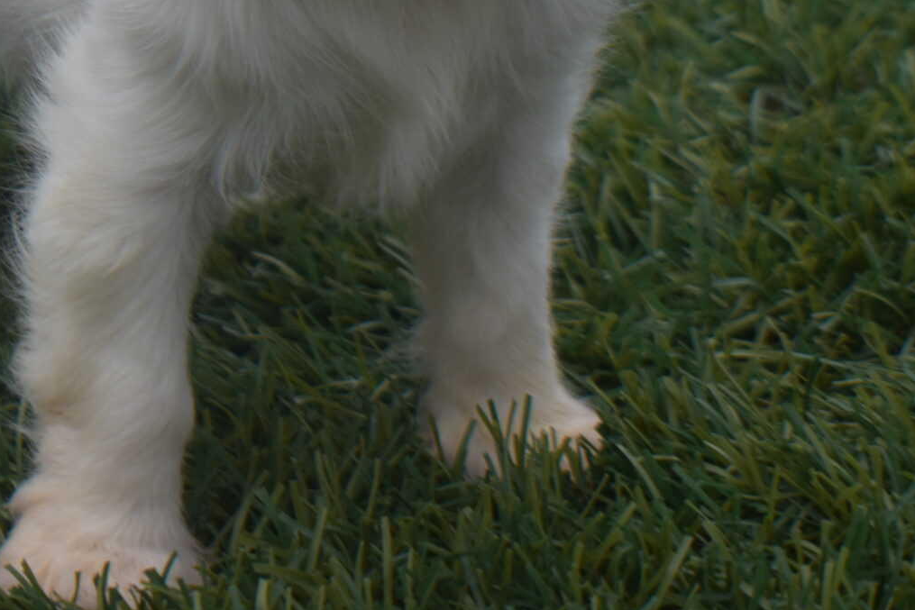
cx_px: 52
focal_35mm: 170
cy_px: -133
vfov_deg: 8.0
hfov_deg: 12.0
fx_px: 4328
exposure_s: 1/250
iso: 200
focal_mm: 45
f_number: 5
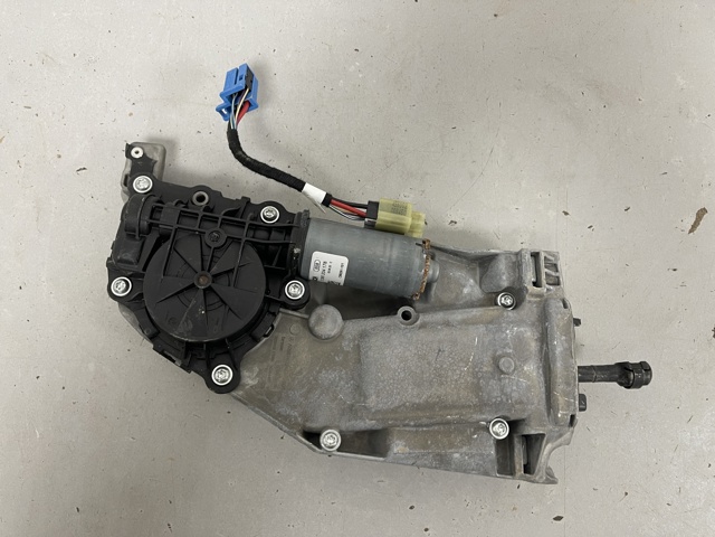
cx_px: 358
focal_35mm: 25
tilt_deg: -86.1
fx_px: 516
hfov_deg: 69.4
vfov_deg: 54.9
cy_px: 268
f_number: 1.6
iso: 80
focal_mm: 5.1
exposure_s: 1/50
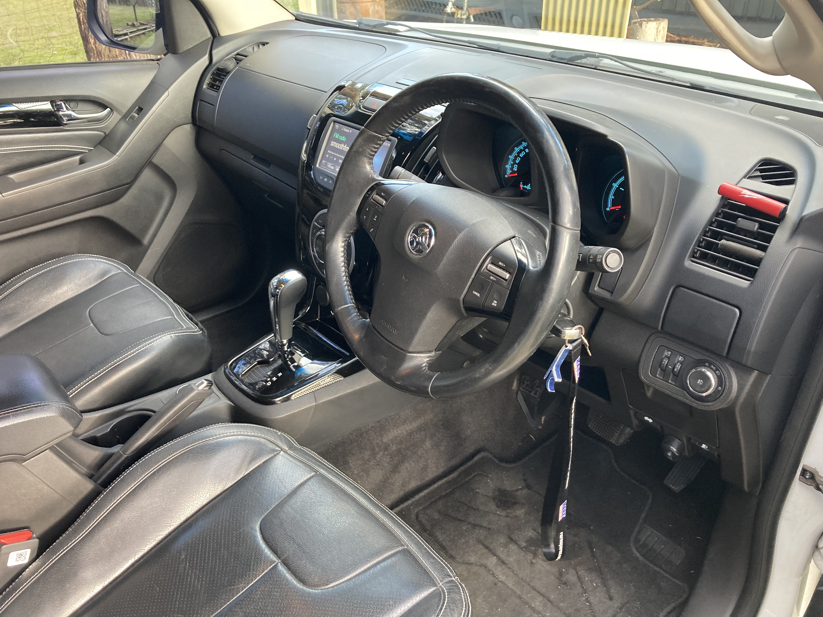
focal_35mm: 28
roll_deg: +1.7
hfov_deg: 63.4
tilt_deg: -34.6
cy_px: 308
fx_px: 666
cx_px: 412
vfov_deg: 49.7
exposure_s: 1/60
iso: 160
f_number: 1.8
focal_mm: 3.99
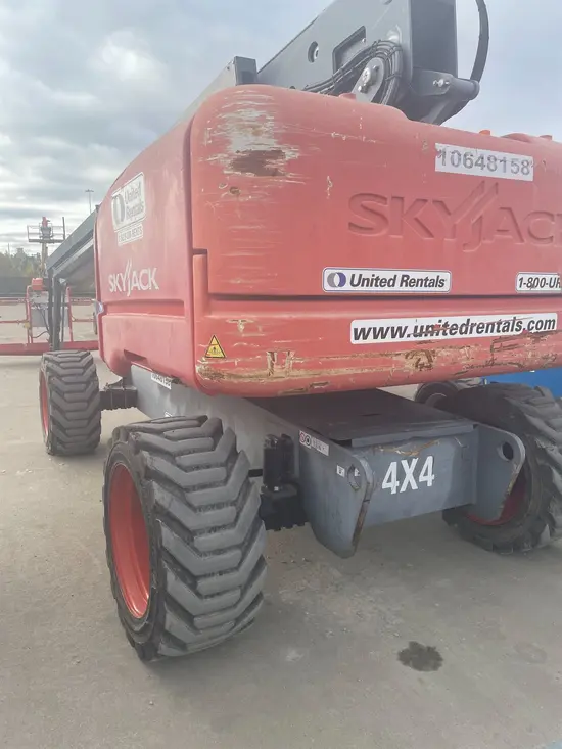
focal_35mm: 26
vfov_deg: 67.3
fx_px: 563
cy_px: 374
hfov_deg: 53.1
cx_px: 281
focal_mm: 4.2
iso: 50
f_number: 1.6
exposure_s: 1/1770
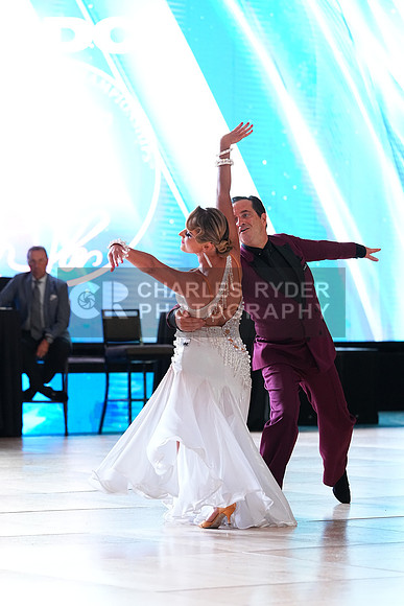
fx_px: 2540
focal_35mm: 151
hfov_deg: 9.1
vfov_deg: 13.6
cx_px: 202
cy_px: 303
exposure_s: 1/400
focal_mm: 151
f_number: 4
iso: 3200
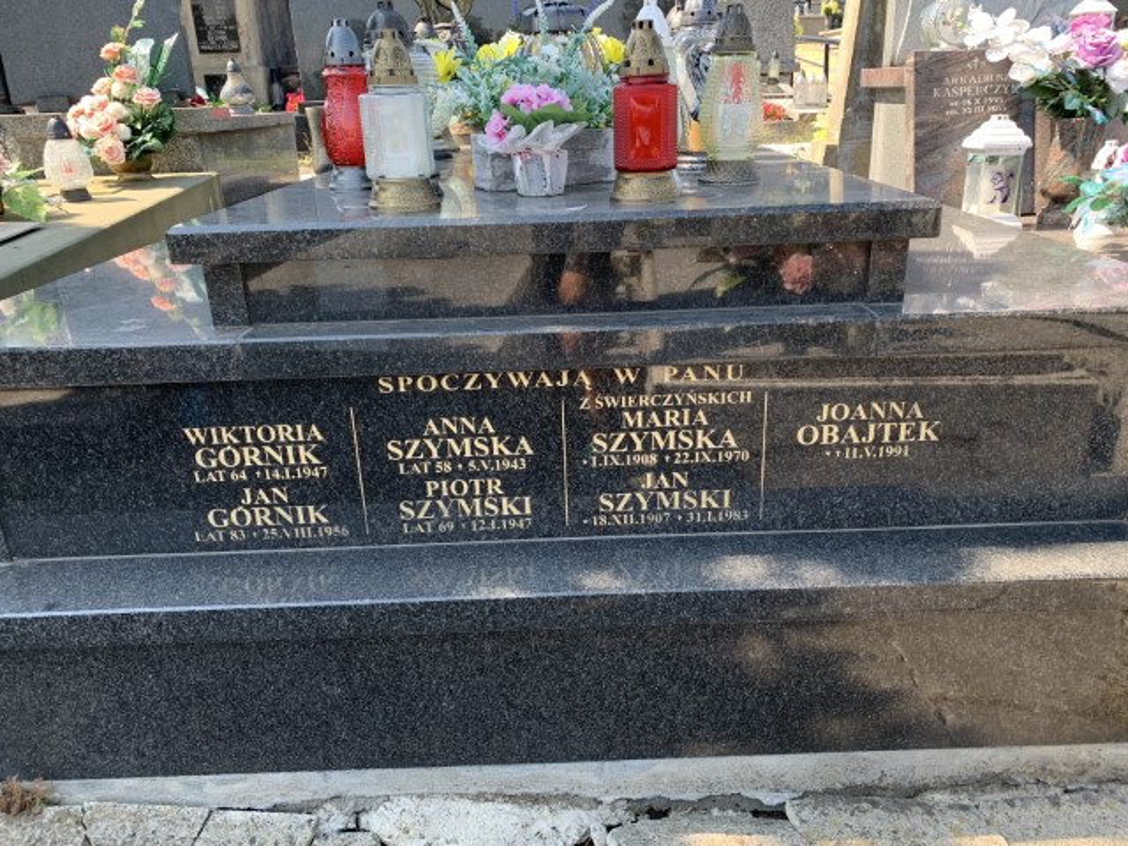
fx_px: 847
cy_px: 423
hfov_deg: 67.3
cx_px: 564
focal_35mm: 26
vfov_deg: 53.1
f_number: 1.8
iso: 25
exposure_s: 1/241
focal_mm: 4.25
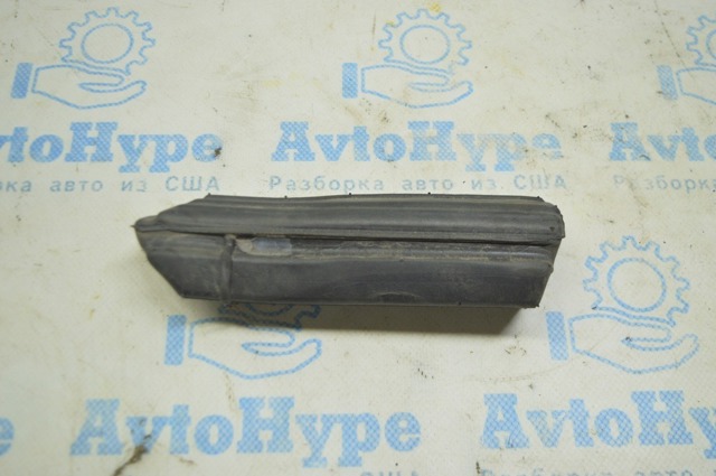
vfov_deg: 34.1
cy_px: 238
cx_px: 358
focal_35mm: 39
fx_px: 775
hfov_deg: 49.6
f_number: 4
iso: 400
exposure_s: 1/40
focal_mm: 26
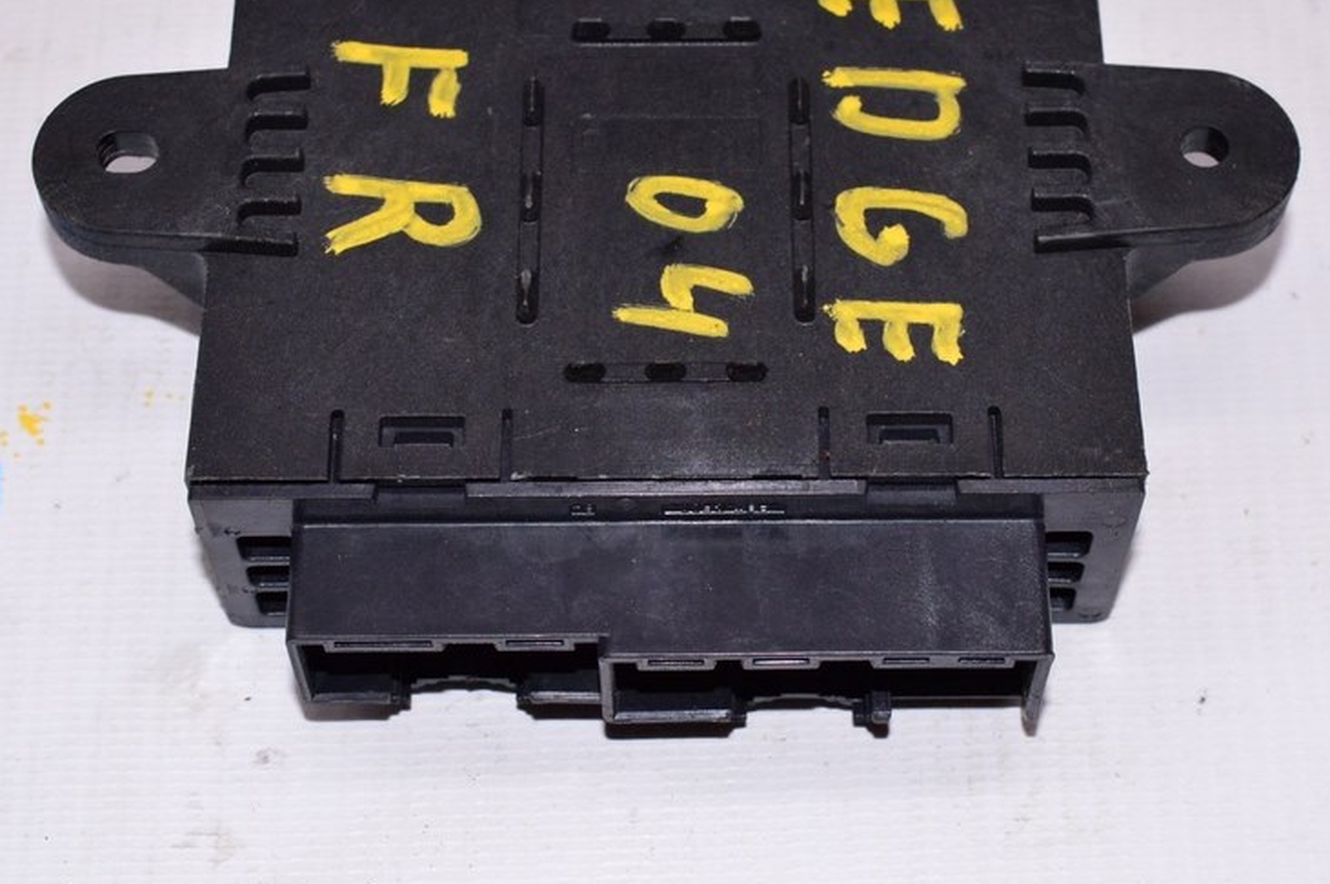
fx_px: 3100
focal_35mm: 84
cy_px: 374
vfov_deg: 16.2
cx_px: 684
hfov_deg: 24.2
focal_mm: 40
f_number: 8
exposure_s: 1/200
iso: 1600
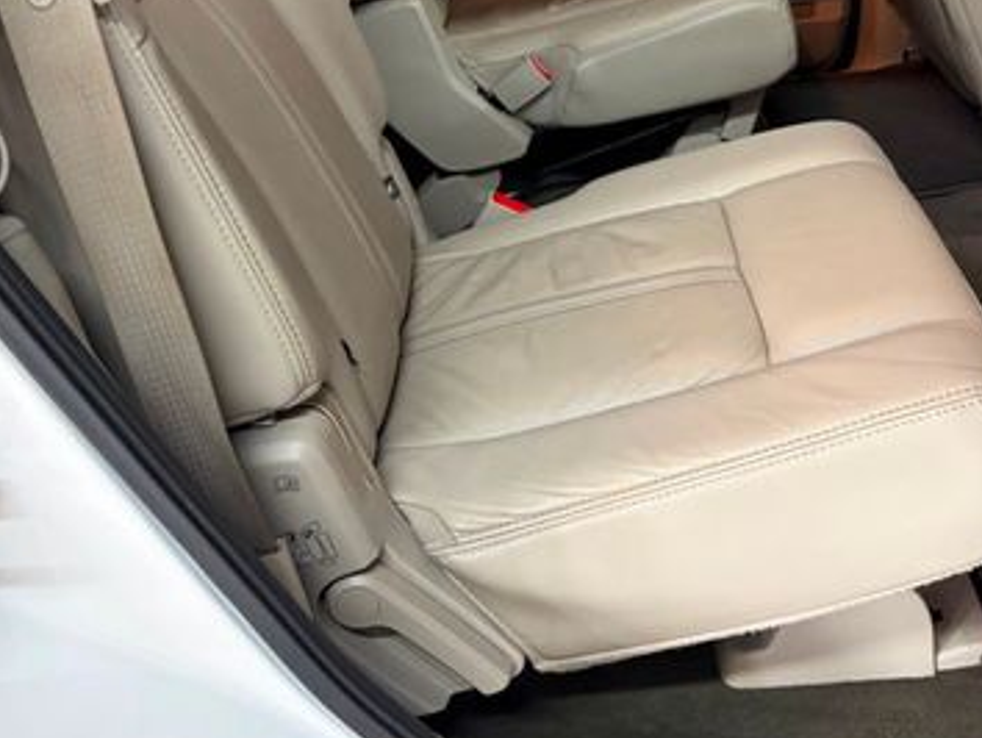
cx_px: 610
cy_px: 114
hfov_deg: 40.1
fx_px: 1334
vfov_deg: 29.9
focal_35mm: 47
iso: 400
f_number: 1.6
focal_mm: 5.96
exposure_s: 1/40
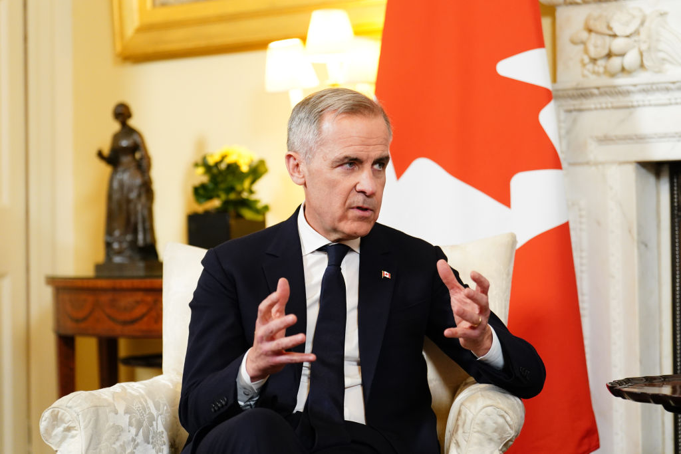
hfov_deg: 19.8
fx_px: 1949
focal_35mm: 103
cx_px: 340
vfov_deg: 13.3
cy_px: 227
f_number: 2.8
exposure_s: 1/250
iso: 3200
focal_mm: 103
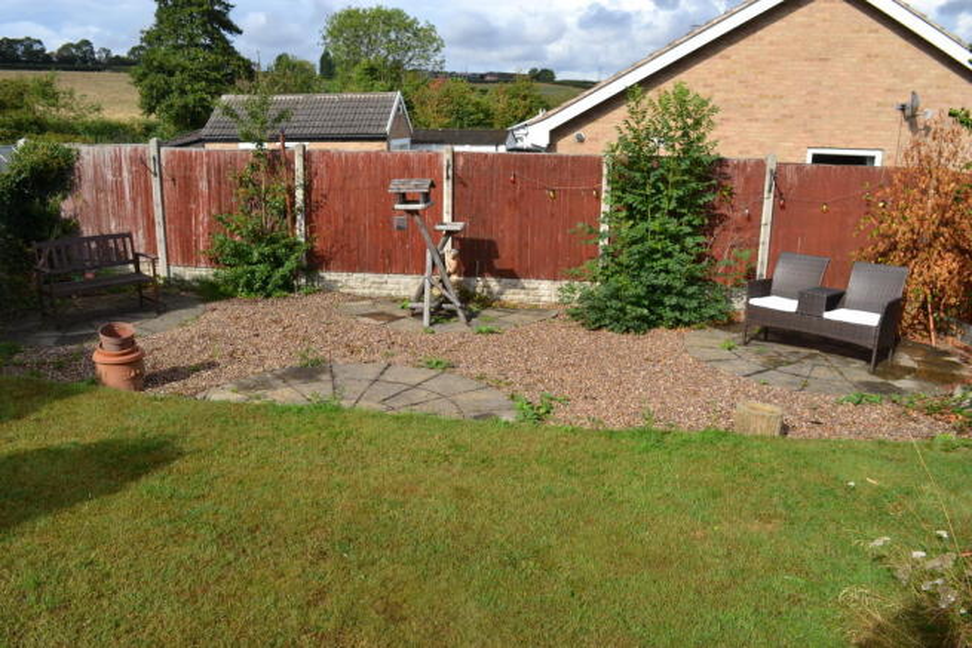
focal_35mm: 27
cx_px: 486
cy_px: 324
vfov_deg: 48.0
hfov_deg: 67.4
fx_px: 729
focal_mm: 18
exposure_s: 1/250
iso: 100
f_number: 8
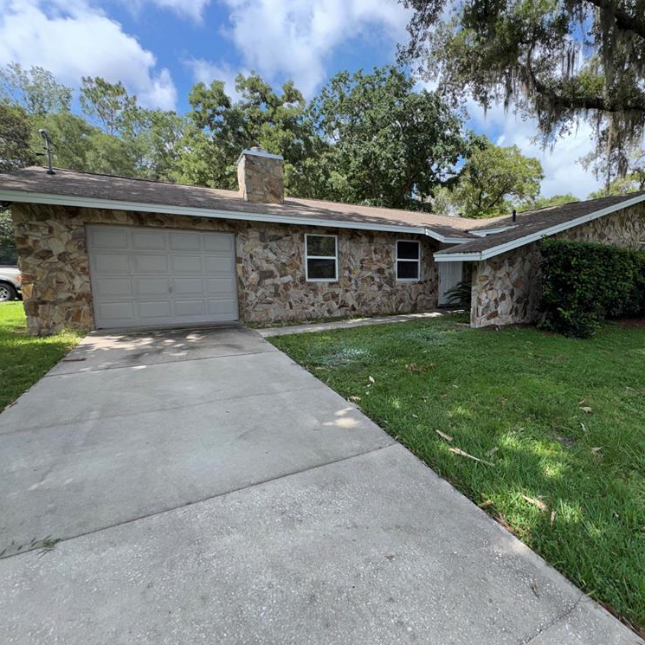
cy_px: 319
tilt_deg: -7.2
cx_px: 404
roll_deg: -0.5
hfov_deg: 82.3
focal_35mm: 17
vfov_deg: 84.0
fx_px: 358
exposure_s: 1/763
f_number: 2.2
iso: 32
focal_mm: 2.22
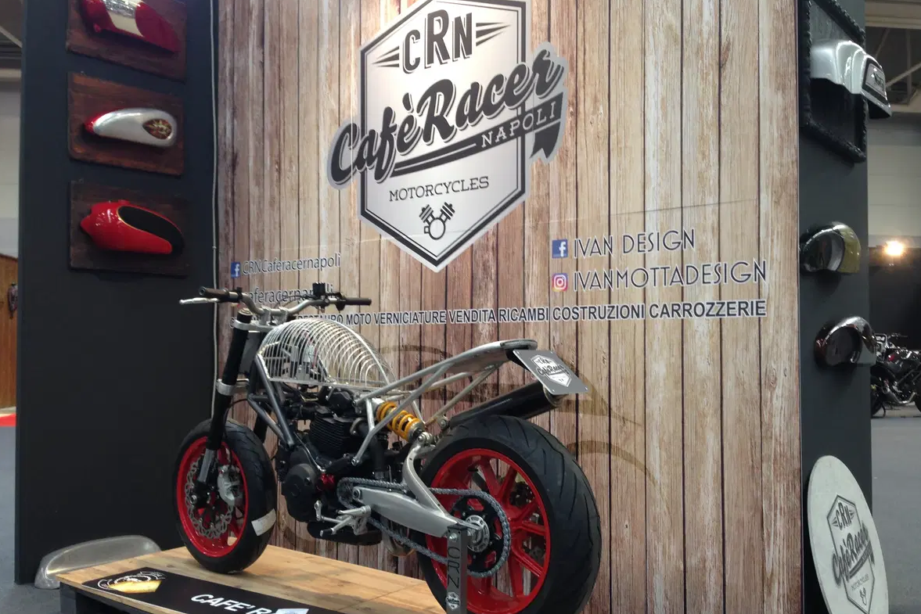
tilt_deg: +0.4
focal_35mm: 35
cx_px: 462
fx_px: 895
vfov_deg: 37.9
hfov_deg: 54.4
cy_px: 318
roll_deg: +0.1
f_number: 2.4
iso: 64
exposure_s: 1/20
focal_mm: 4.12
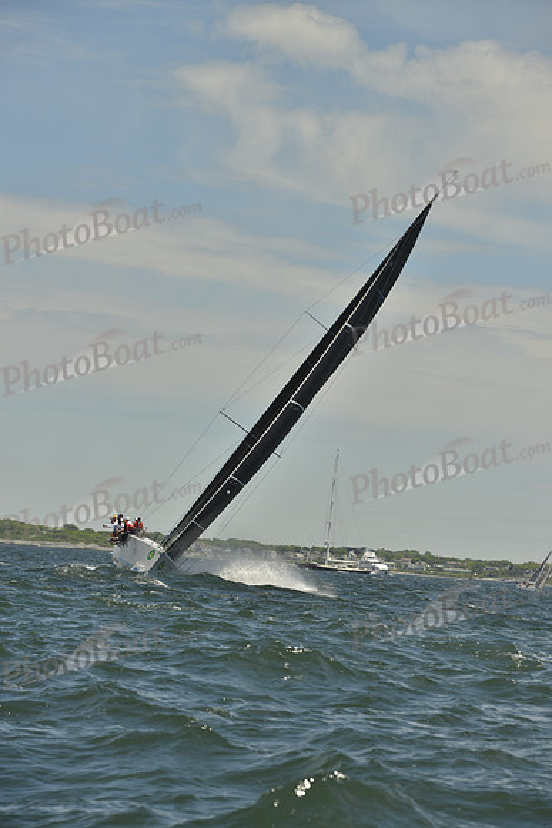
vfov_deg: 14.2
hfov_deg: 9.5
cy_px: 414
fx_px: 3333
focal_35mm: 145
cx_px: 276
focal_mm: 145
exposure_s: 1/1600
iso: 280
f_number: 9
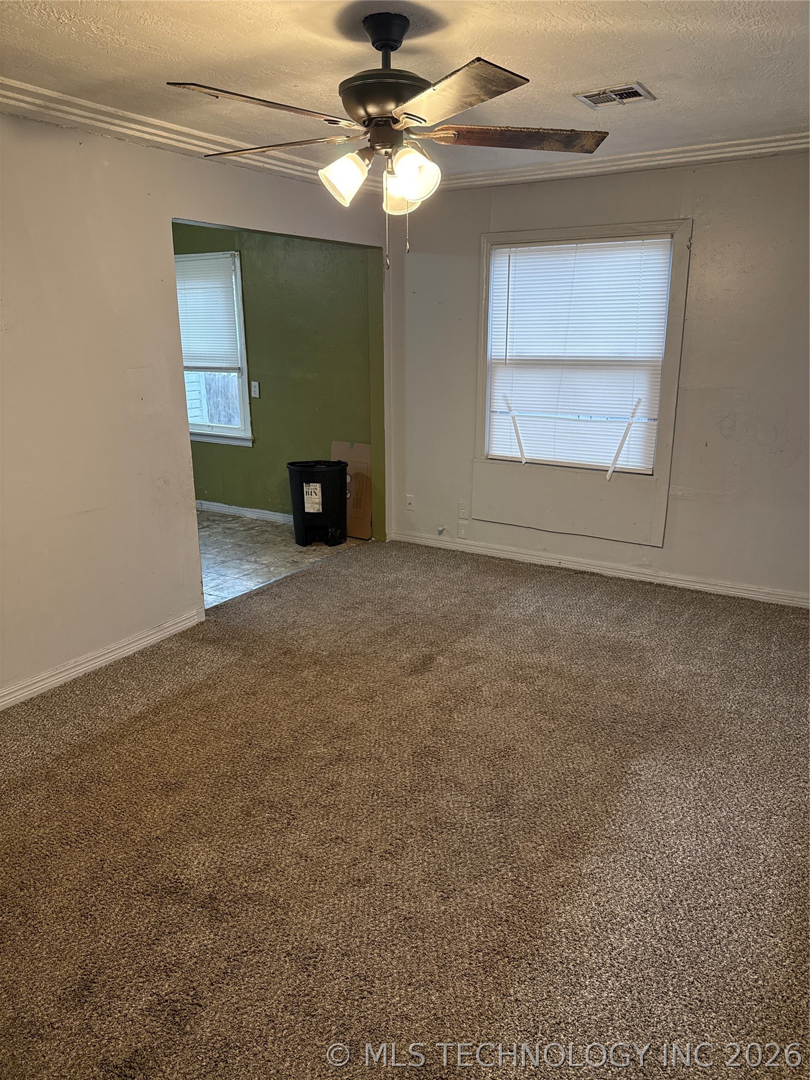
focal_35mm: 24
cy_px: 540
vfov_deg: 71.6
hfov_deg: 56.8
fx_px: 749
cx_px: 405
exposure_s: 1/60
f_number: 1.78
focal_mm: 6.76
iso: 320
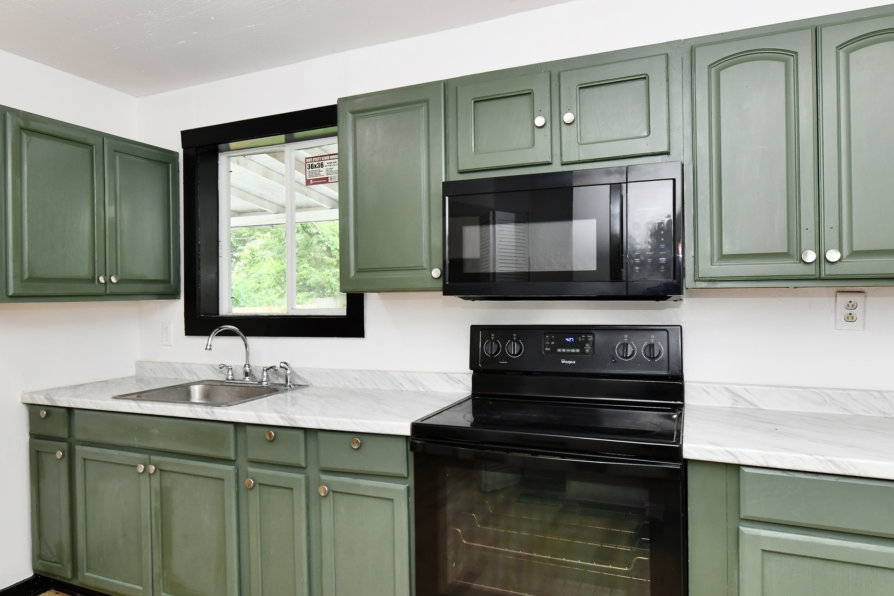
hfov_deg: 75.8
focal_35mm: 23
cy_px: 311
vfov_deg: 55.1
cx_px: 396
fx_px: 571
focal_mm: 14
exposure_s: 1/60
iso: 640
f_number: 6.3
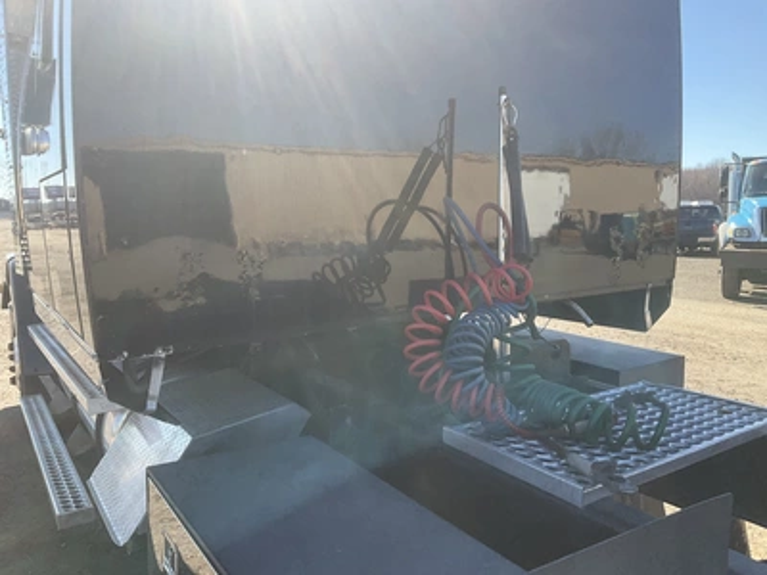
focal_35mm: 29
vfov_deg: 48.2
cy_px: 288
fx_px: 643
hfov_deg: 61.7
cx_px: 384
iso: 25
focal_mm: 3
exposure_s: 1/728
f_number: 1.8
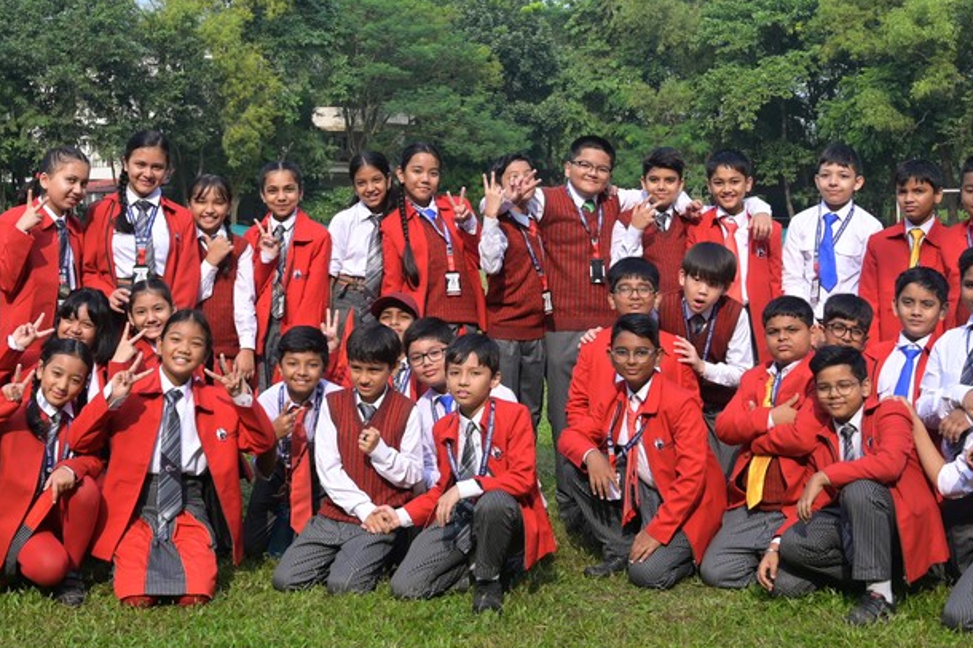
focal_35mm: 62
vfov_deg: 21.8
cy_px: 206
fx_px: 1674
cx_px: 418
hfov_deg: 32.4
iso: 125
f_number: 6.3
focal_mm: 31.5
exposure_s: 1/200
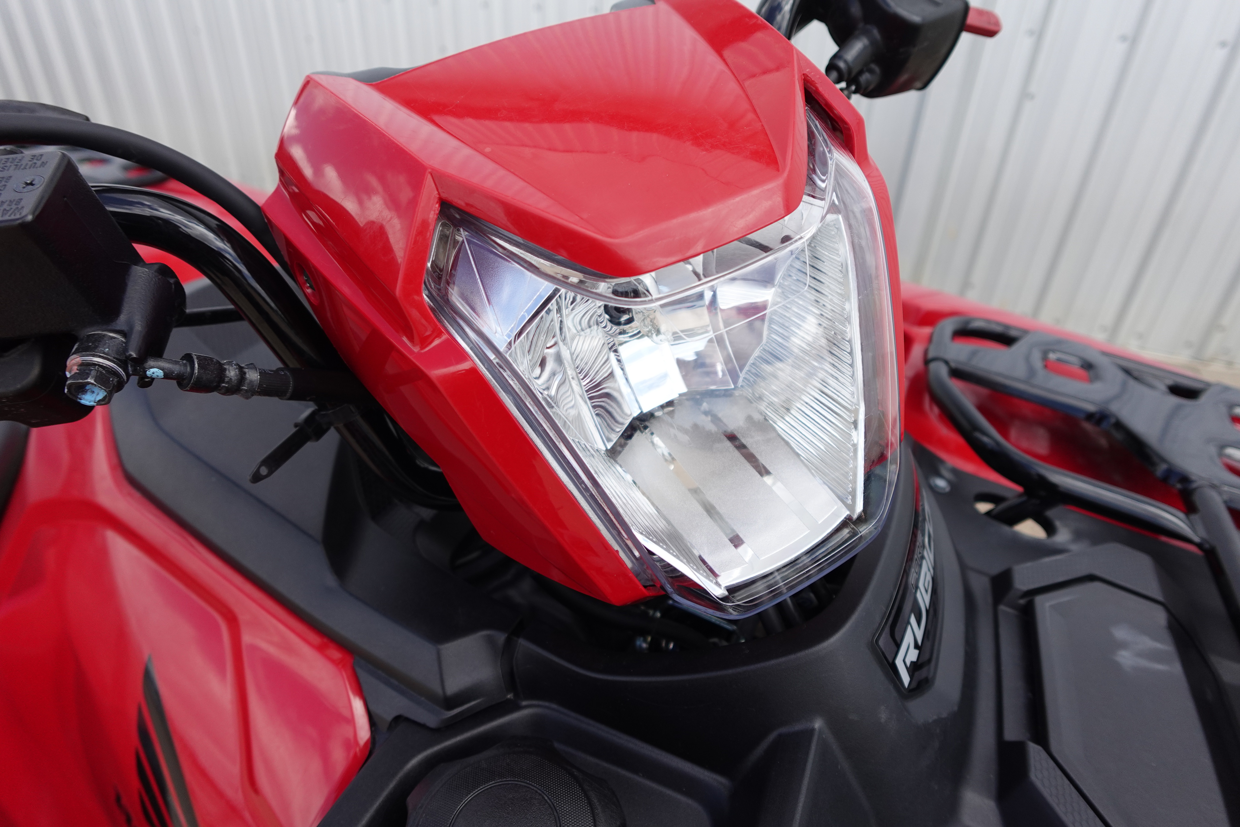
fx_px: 689
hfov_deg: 84.0
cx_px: 620
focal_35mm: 20
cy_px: 414
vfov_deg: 61.9
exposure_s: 1/1250
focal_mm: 7.6
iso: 125
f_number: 2
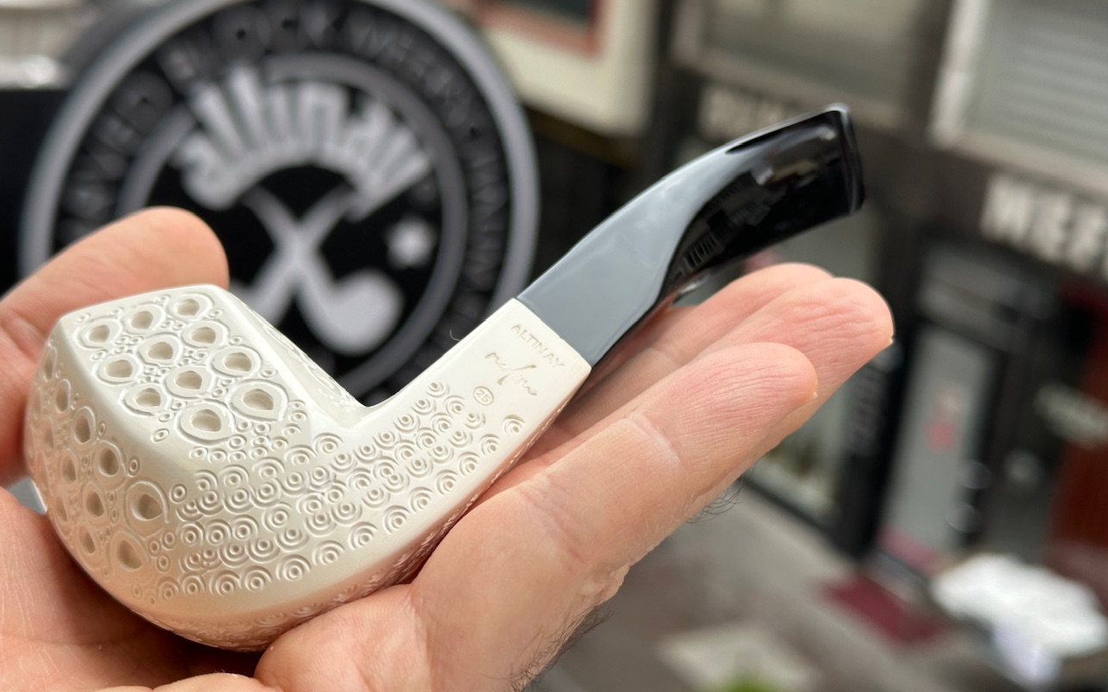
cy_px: 352
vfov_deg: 25.3
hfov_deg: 39.6
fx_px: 1540
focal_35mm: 51
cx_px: 554
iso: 64
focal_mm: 6.86
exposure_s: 1/631
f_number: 1.78
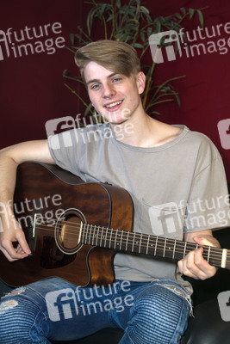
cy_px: 172
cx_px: 115
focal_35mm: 55
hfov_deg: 24.6
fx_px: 527
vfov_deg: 36.2
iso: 500
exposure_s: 1/160
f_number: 4.5
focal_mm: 55
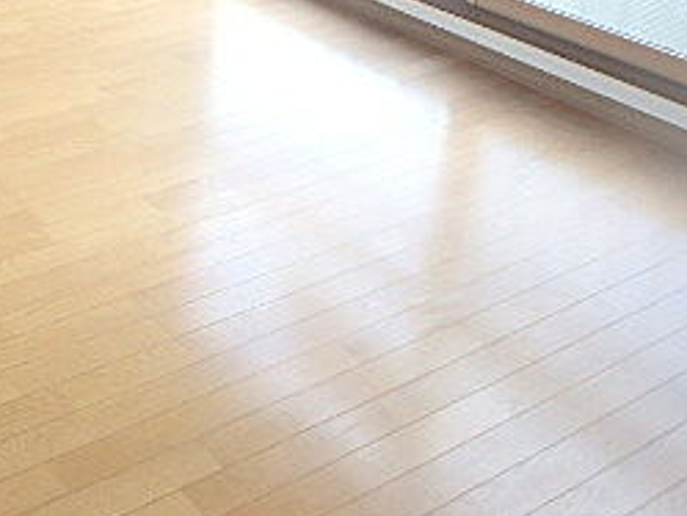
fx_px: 1072
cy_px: -132
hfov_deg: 30.9
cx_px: -105
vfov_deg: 24.1
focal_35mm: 54
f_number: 3.5
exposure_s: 1/40
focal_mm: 3.7
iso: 200
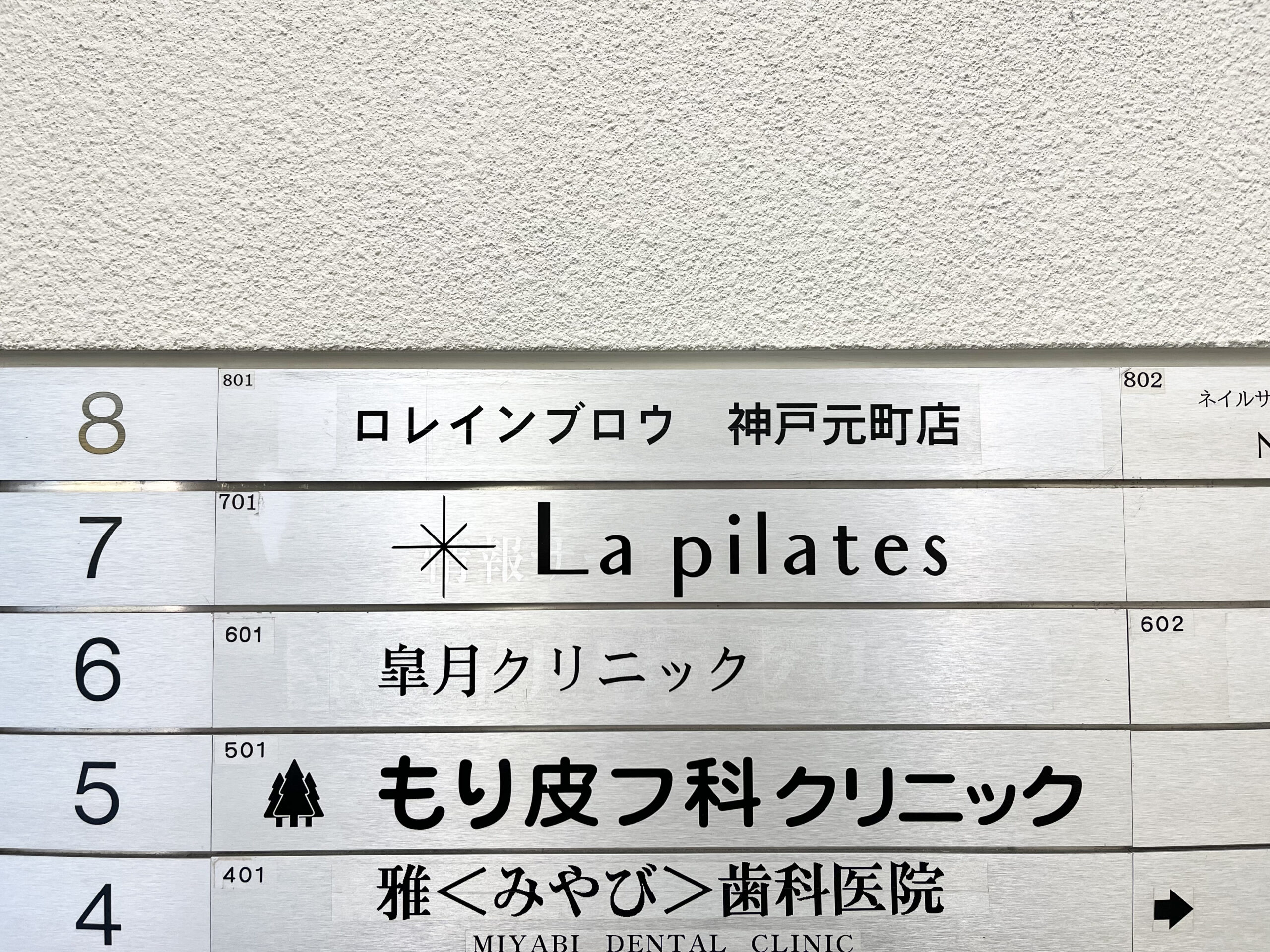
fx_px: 954
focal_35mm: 26
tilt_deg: +0.3
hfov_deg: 67.3
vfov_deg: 53.1
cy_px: 476
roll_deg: +1.1
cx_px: 635
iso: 100
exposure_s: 1/120
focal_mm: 5.1
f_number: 1.6
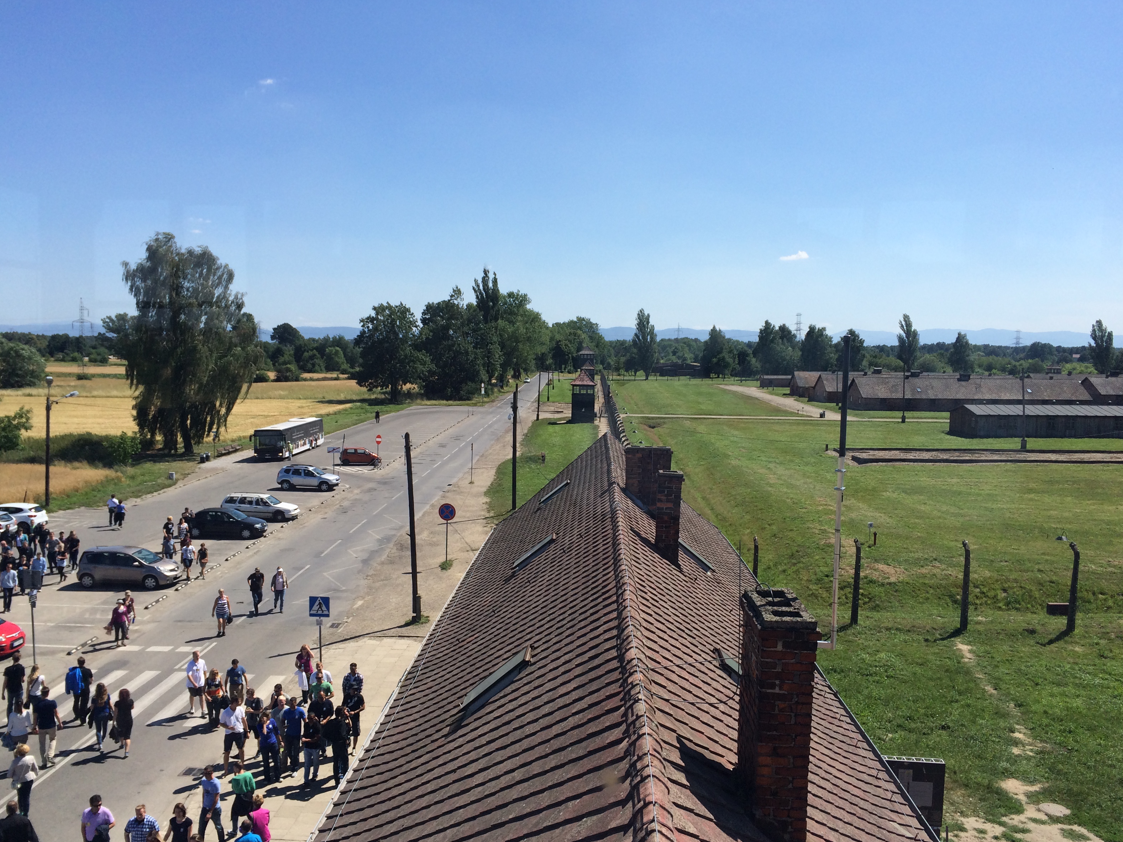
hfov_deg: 60.0
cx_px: 561
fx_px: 973
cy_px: 432
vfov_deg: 46.8
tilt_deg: -1.9
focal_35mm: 30
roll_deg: +0.6
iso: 32
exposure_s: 1/2283
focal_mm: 4.15
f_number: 2.2
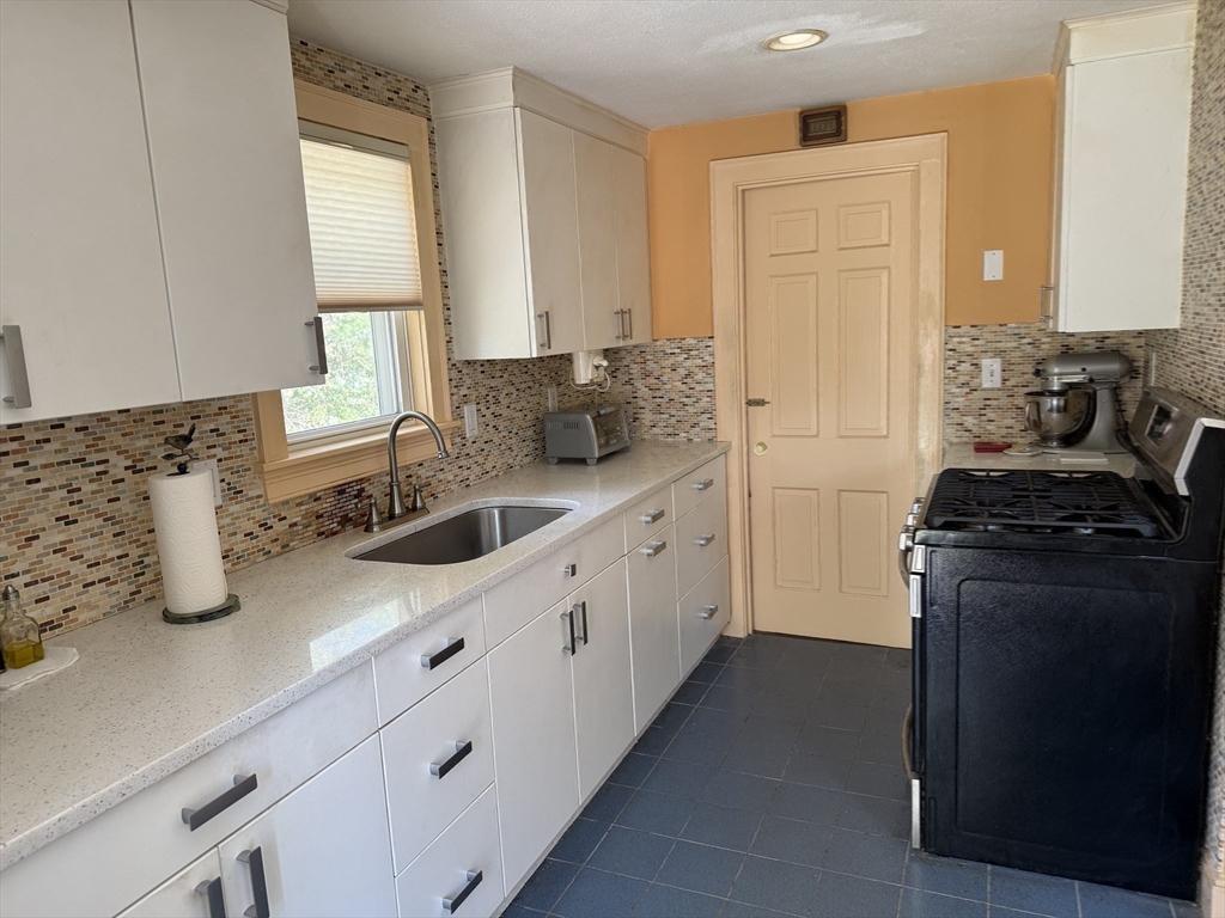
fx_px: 849
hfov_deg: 71.6
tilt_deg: -9.2
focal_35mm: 24
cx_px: 612
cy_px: 459
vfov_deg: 56.8
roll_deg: +2.9
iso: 160
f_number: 1.78
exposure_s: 1/121
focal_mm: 6.76
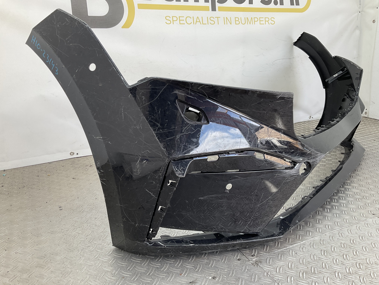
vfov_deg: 48.2
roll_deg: -0.2
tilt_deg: -18.1
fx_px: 318
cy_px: 142
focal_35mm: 29
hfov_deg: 61.7
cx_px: 190
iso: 16
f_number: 1.8
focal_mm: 3
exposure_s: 1/100
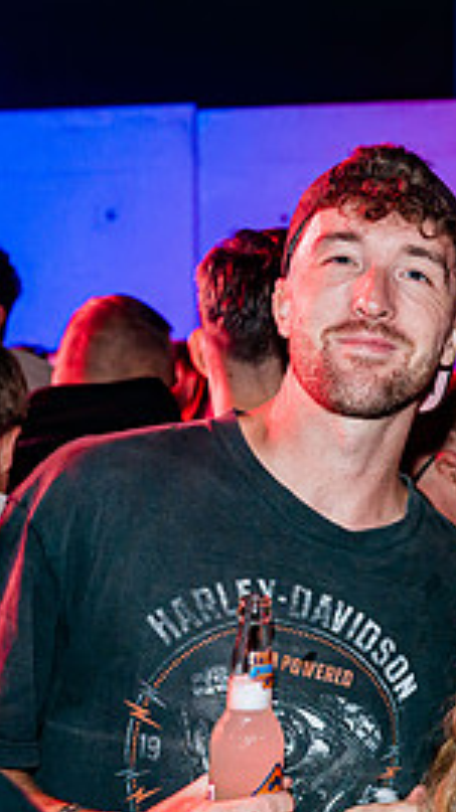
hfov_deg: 14.4
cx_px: 652
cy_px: 509
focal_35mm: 79
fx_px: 1701
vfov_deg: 26.8
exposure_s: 1/60
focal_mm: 35
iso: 1250
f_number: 4
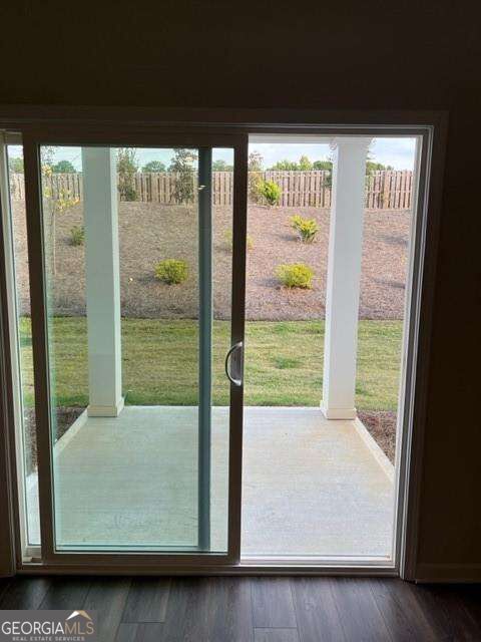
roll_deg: +0.0
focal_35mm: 26
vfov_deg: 67.3
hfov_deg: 53.1
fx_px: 482
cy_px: 321
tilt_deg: -7.3
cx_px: 240
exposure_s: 1/497
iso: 50
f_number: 1.5
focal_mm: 5.7
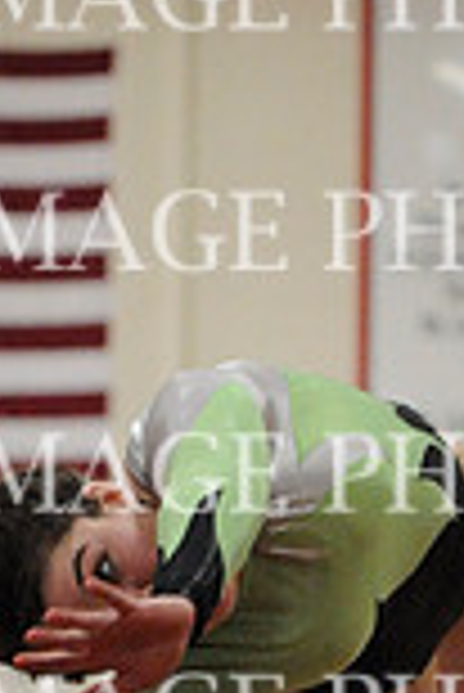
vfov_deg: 5.6
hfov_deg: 3.7
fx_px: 7098
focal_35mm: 368
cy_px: 832
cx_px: 293
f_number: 3.5
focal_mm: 98
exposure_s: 1/640
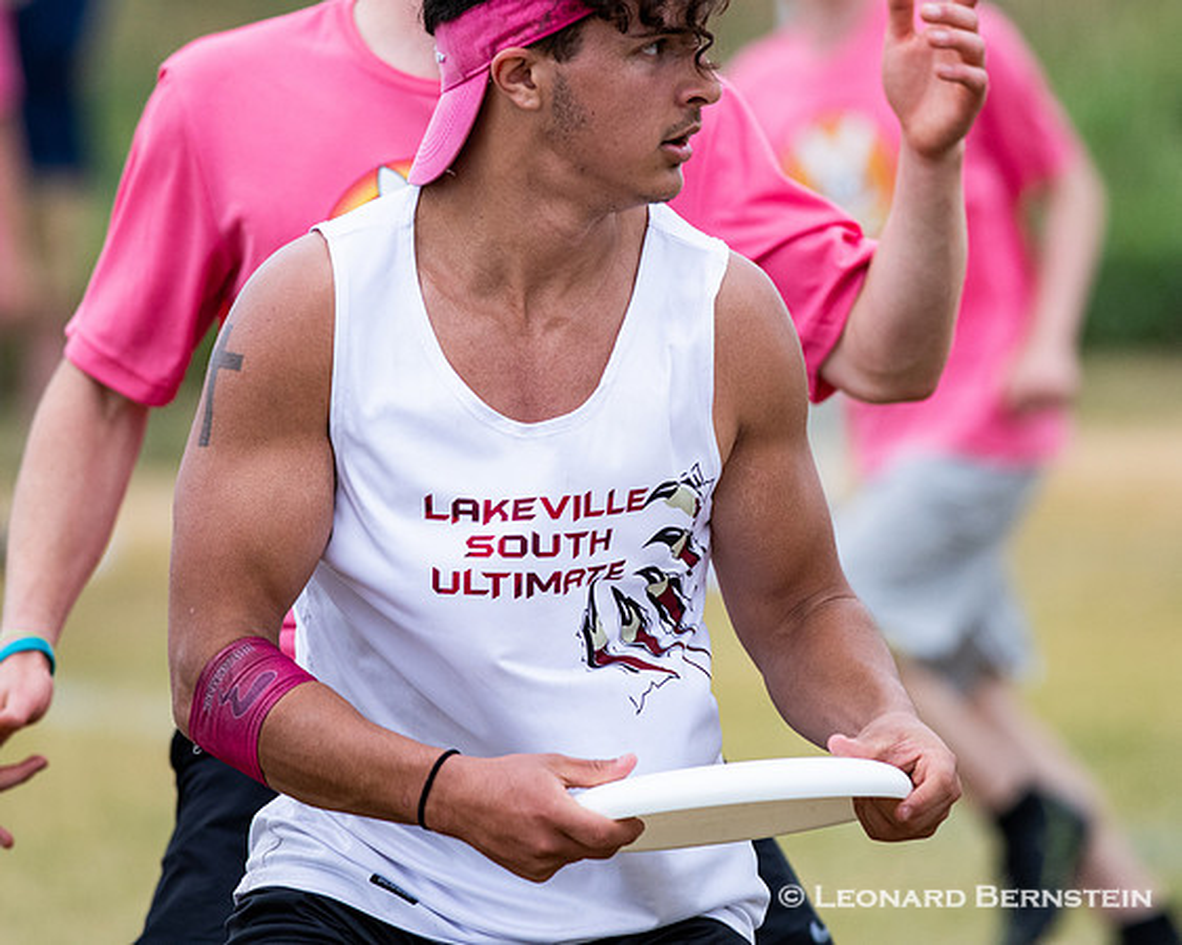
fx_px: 17723
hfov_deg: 3.8
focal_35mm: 507
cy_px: 472
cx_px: 615
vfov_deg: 3.1
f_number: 5
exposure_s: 1/3200
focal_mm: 300
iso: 800
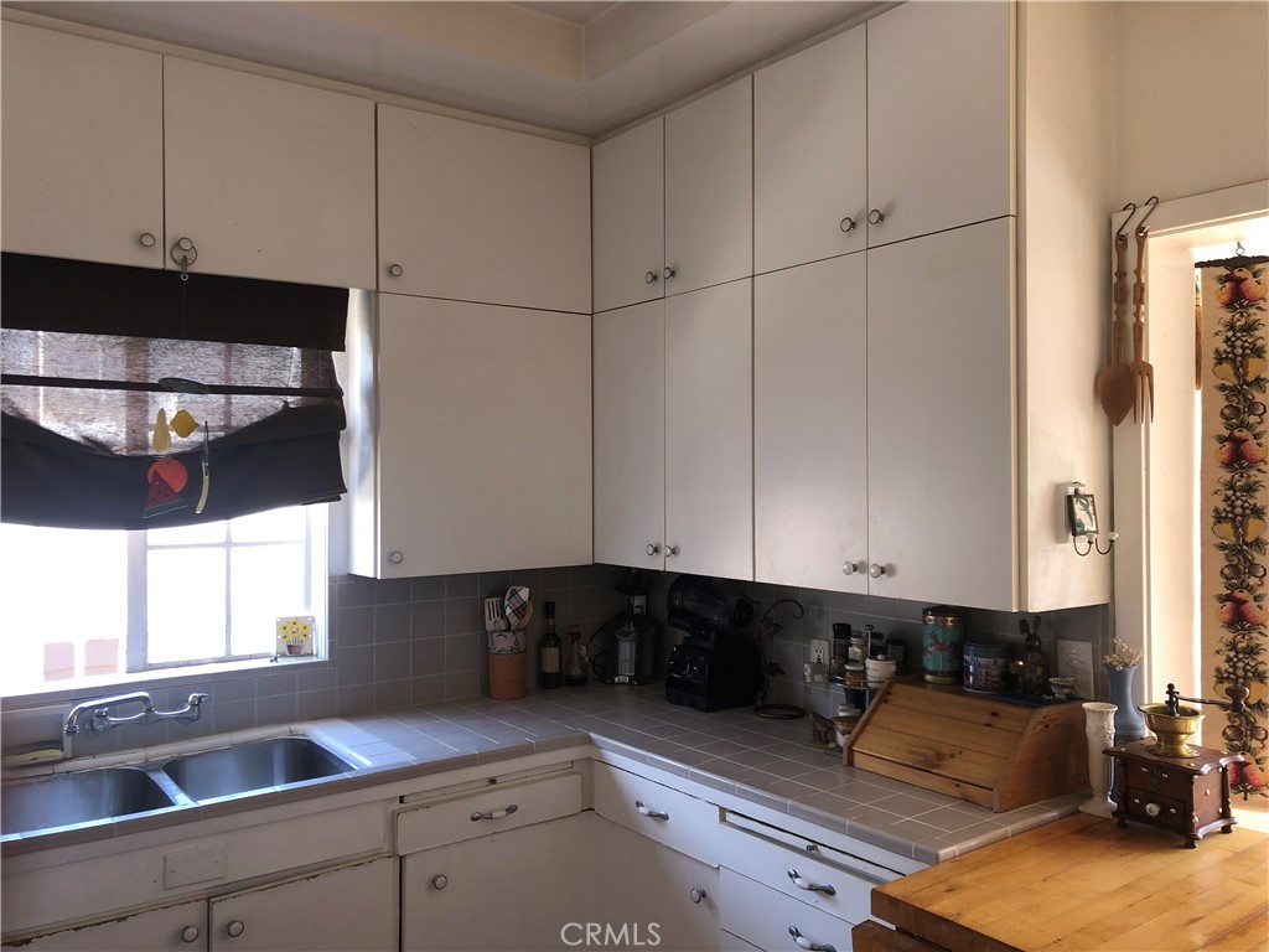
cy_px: 476
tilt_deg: -0.6
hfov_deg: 63.4
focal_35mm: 28
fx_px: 1026
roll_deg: +0.3
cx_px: 634
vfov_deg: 49.7
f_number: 1.8
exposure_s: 1/30
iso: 25
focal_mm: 4
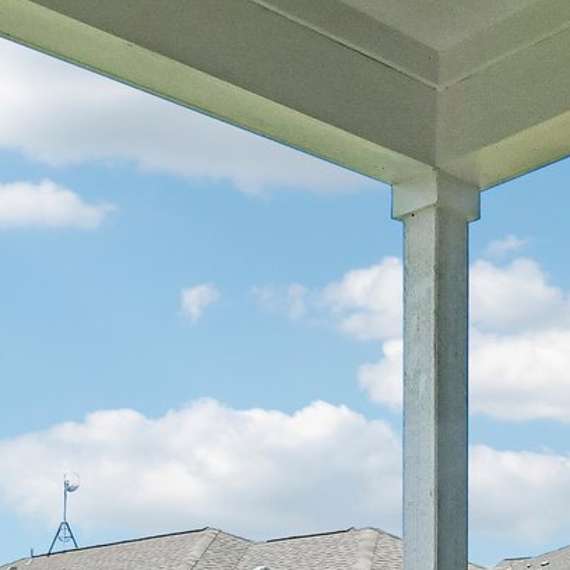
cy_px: 601
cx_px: 462
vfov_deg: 25.3
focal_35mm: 64
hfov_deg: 26.4
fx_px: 1192
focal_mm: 10
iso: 400
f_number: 8
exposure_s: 1/1600
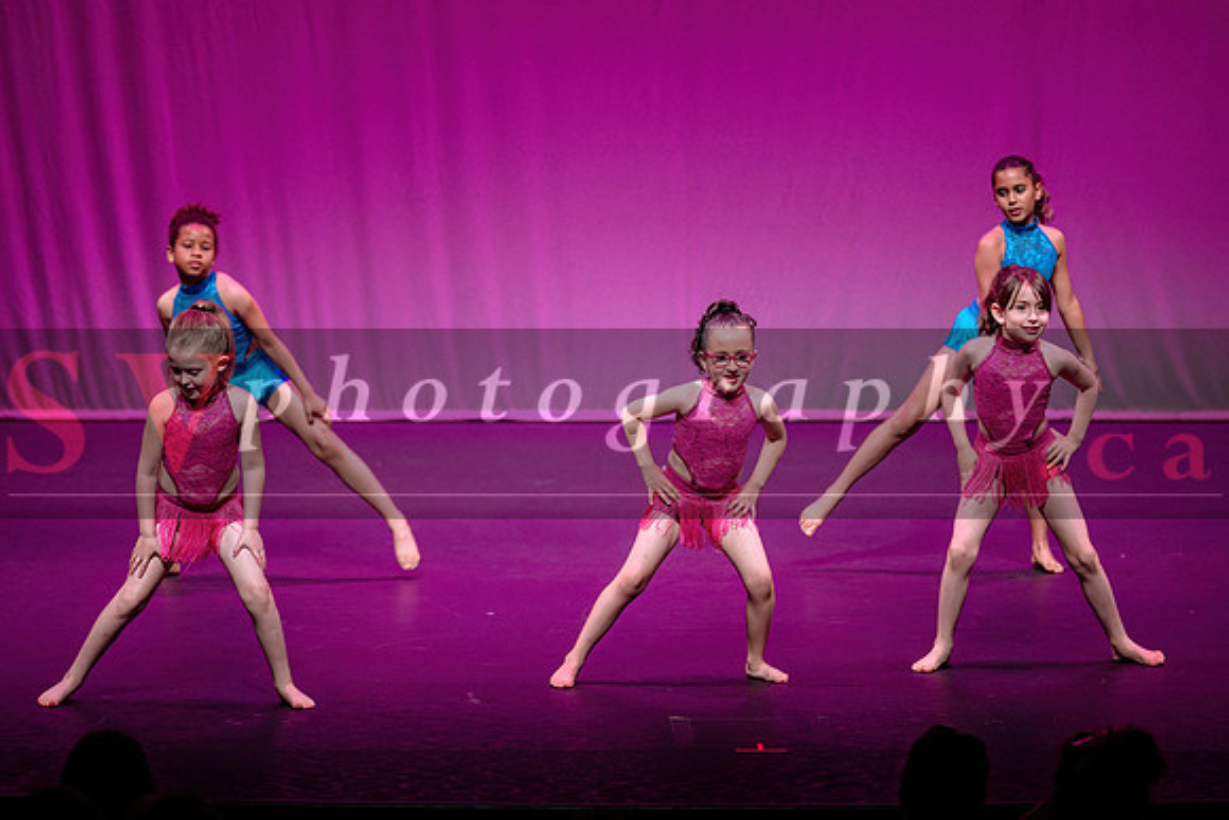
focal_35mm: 157
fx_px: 5374
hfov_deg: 13.0
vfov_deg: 8.7
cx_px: 615
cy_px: 343
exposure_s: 1/250
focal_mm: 130
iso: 1250
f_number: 2.8
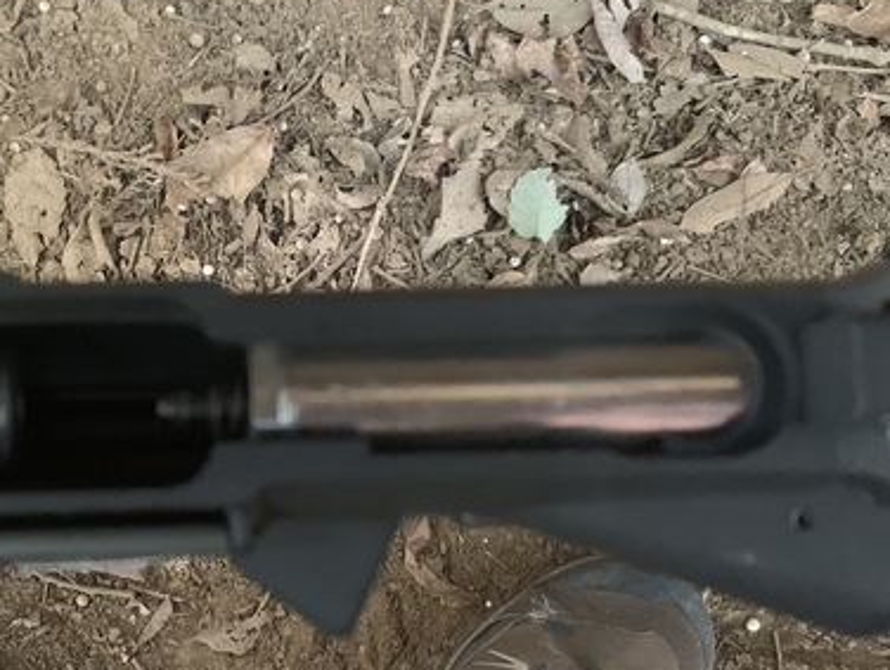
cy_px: 407
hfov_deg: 39.8
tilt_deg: -81.5
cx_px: 201
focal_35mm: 46
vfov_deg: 31.5
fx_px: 1184
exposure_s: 1/25
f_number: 1.8
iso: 800
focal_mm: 4.25
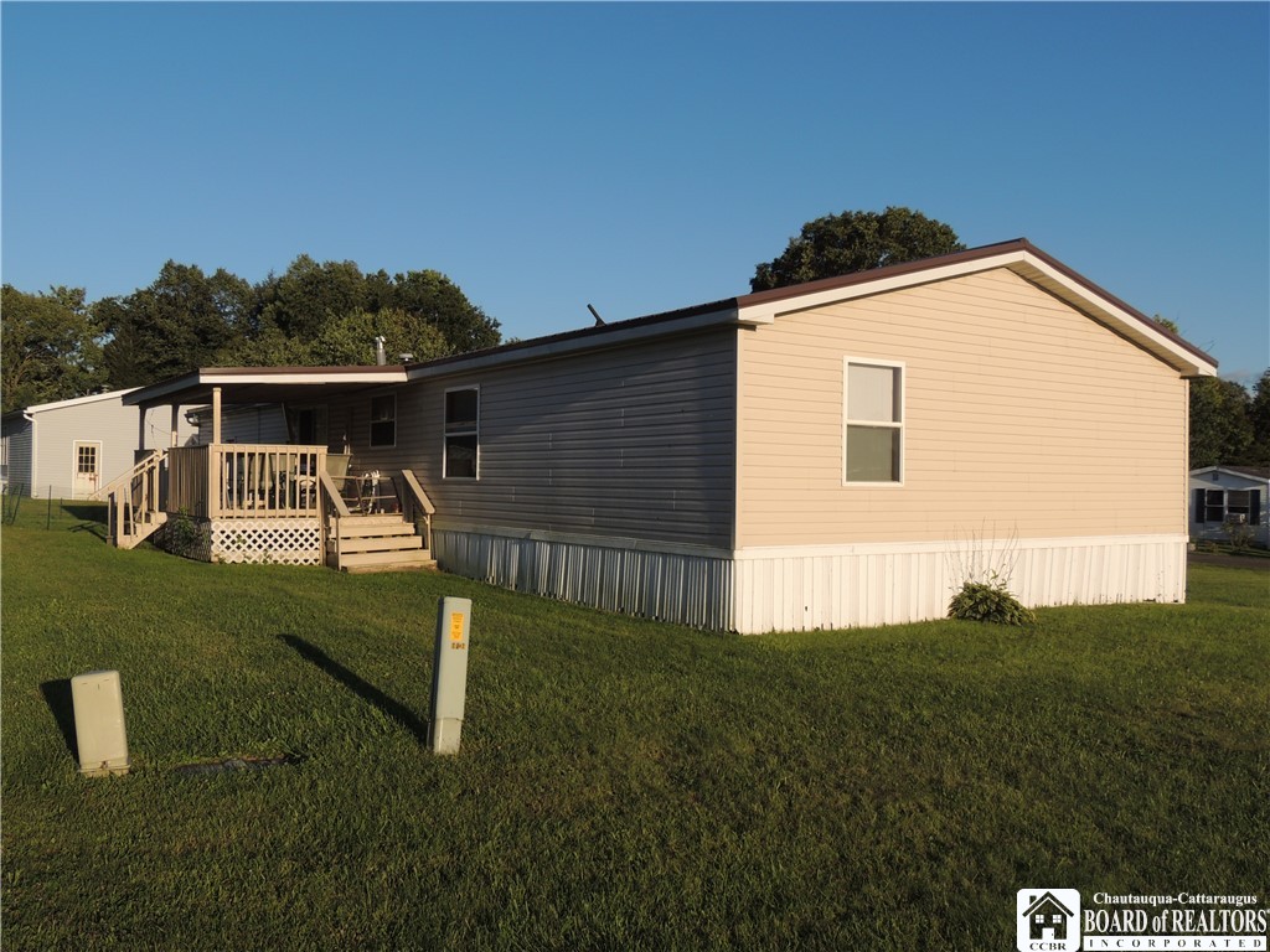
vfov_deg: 46.8
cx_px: 635
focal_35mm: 30
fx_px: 1101
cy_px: 476
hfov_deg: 60.0
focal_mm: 5.3
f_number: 3.5
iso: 100
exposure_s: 1/1250
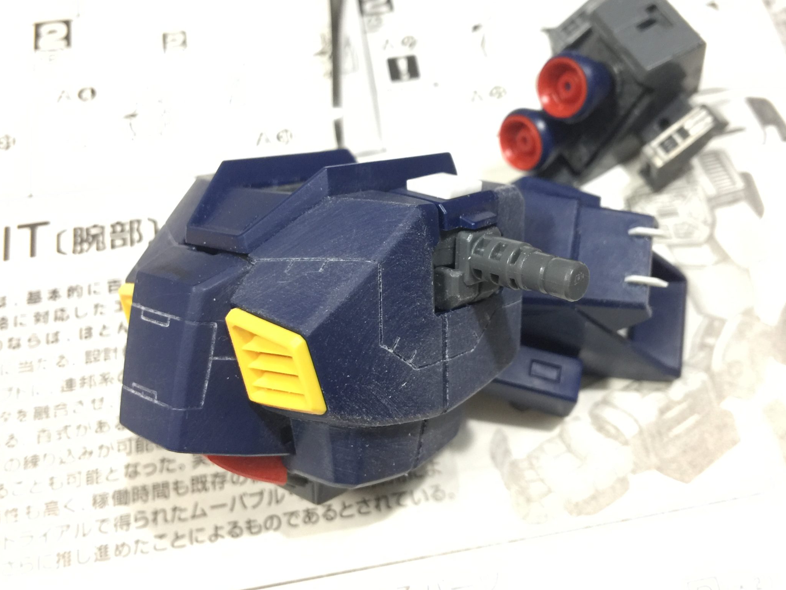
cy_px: 231
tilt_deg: -64.4
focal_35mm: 36
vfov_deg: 39.5
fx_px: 818
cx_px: 429
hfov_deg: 51.3
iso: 100
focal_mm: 4.15
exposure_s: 1/15
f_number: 2.2
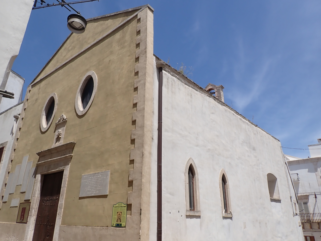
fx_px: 232
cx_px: 160
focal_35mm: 25
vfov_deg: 54.9
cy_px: 120
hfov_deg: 69.4
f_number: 8
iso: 100
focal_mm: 4.5
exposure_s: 1/320
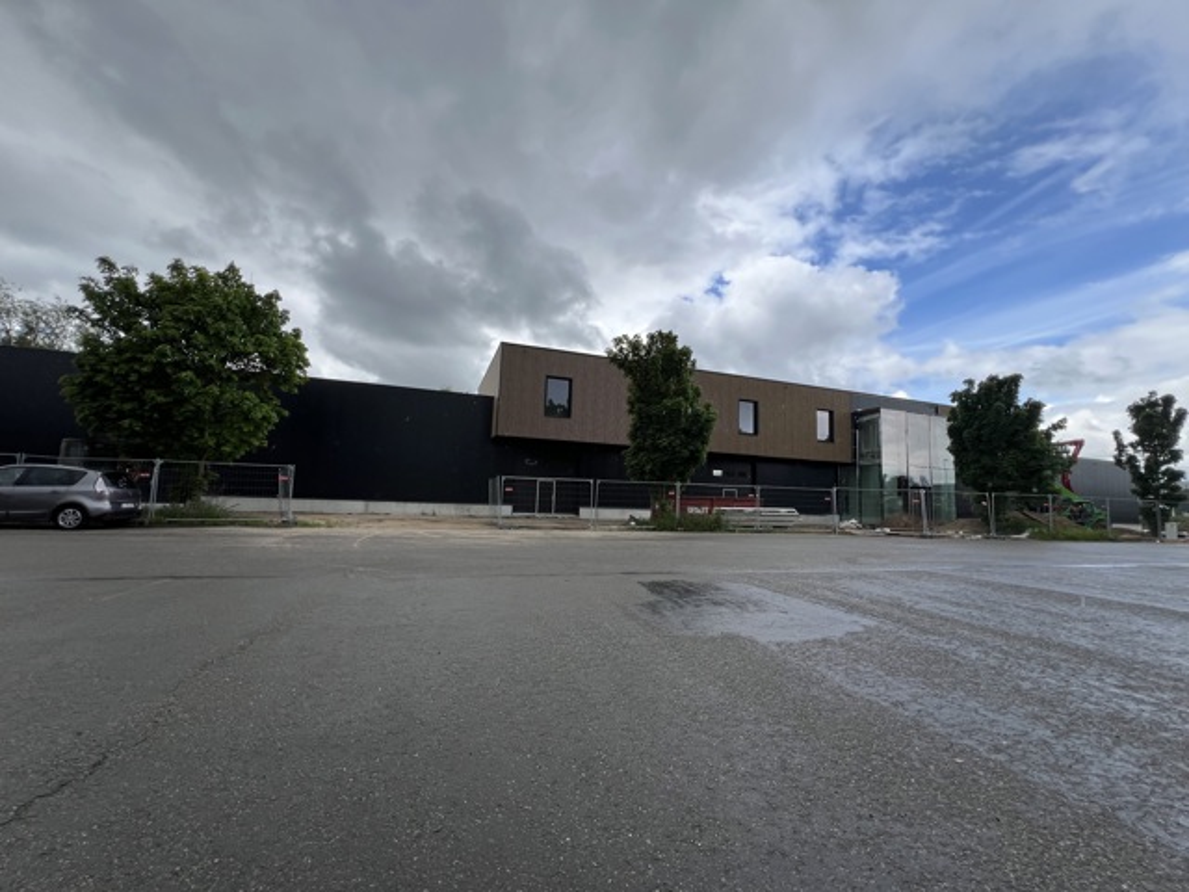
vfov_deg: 89.9
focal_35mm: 13
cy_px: 446
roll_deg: -2.5
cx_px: 594
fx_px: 447
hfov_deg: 106.2
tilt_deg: +6.6
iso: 32
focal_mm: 1.57
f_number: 1.8
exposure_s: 1/821
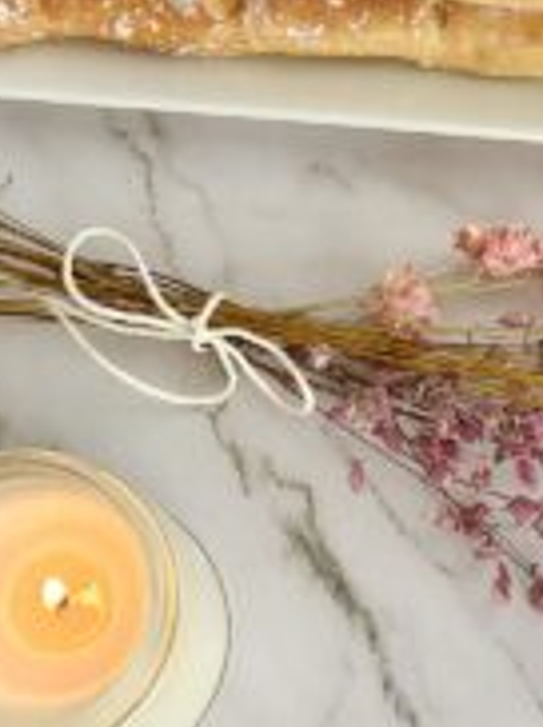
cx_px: 589
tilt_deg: -75.1
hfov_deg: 11.1
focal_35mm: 132
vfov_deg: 14.9
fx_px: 2767
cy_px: 160
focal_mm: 6.86
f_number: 1.78
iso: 80
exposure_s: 1/187
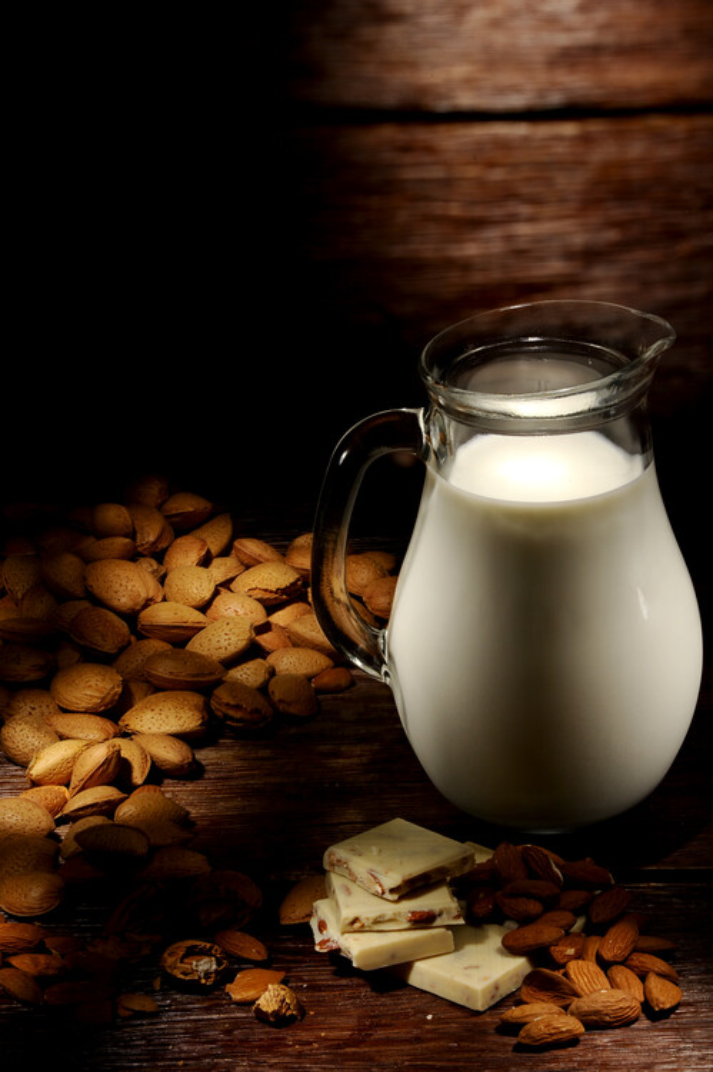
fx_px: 3123
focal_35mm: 105
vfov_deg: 19.5
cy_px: 536
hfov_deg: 13.0
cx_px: 356
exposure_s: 1/25
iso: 200
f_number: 20
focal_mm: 105
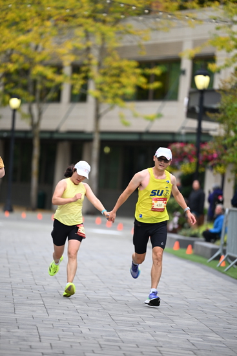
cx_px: 118
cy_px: 178
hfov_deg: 6.9
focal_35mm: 200
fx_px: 1974
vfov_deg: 10.3
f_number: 2.8
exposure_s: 1/2000
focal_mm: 200
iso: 640
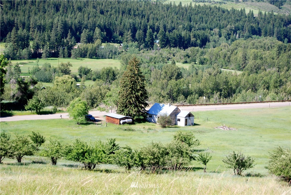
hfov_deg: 24.6
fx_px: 667
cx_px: 146
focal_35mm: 82
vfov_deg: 16.6
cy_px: 98
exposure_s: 1/160
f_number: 6.3
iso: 100
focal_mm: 55
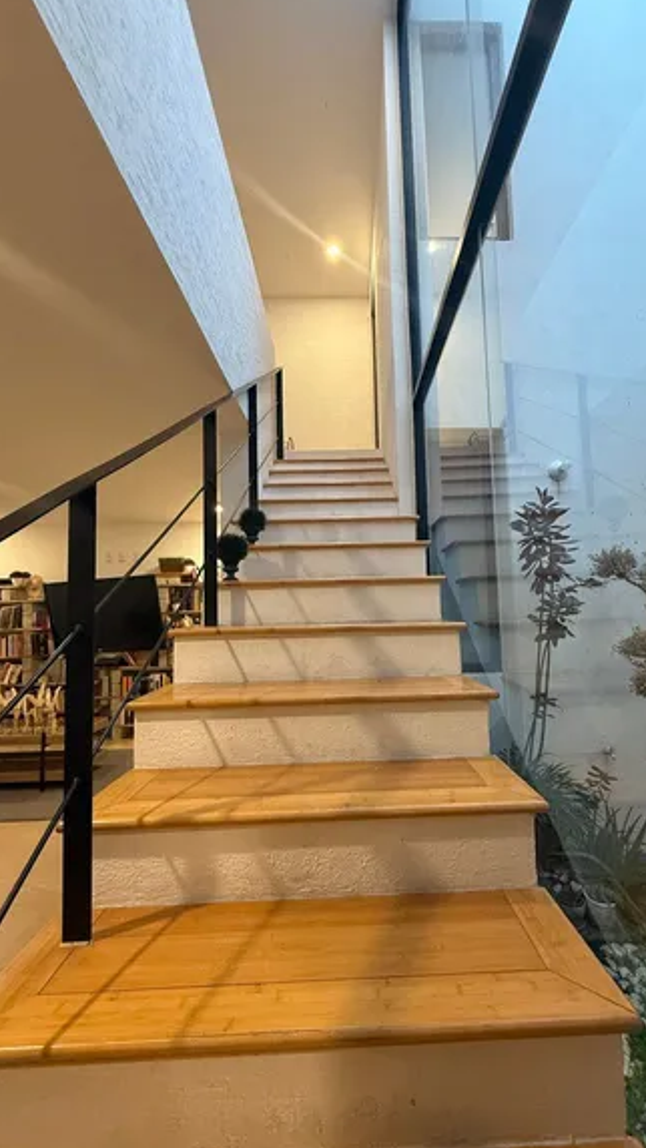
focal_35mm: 16
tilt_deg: +4.4
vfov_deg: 99.4
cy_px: 580
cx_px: 353
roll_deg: +1.2
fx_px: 487
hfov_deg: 67.0
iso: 400
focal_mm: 2.22
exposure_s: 1/60
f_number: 2.2
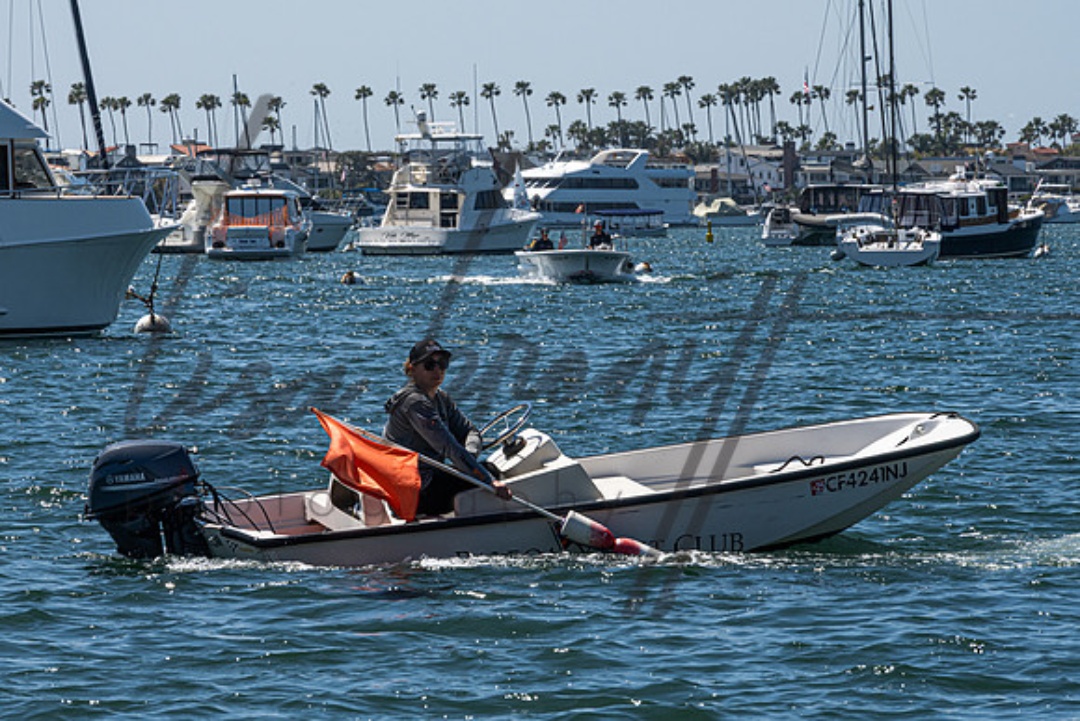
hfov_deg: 7.7
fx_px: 7979
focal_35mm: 266
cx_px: 454
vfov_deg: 5.2
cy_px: 311
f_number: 18
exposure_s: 1/400
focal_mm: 200
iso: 250
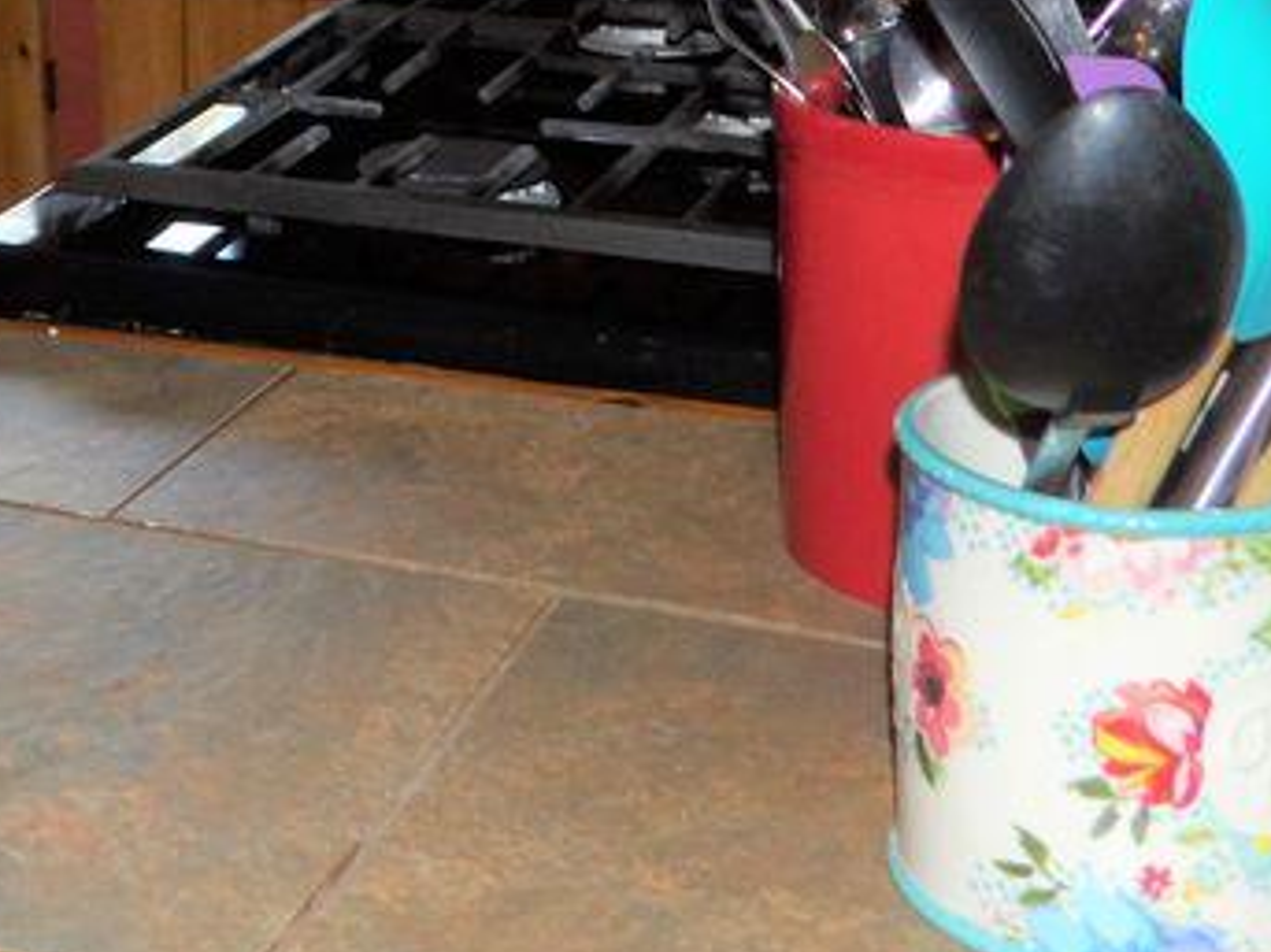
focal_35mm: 77
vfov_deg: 18.4
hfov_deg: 23.5
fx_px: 2826
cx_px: -178
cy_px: -107
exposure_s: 1/25
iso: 200
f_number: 3.6
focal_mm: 5.9
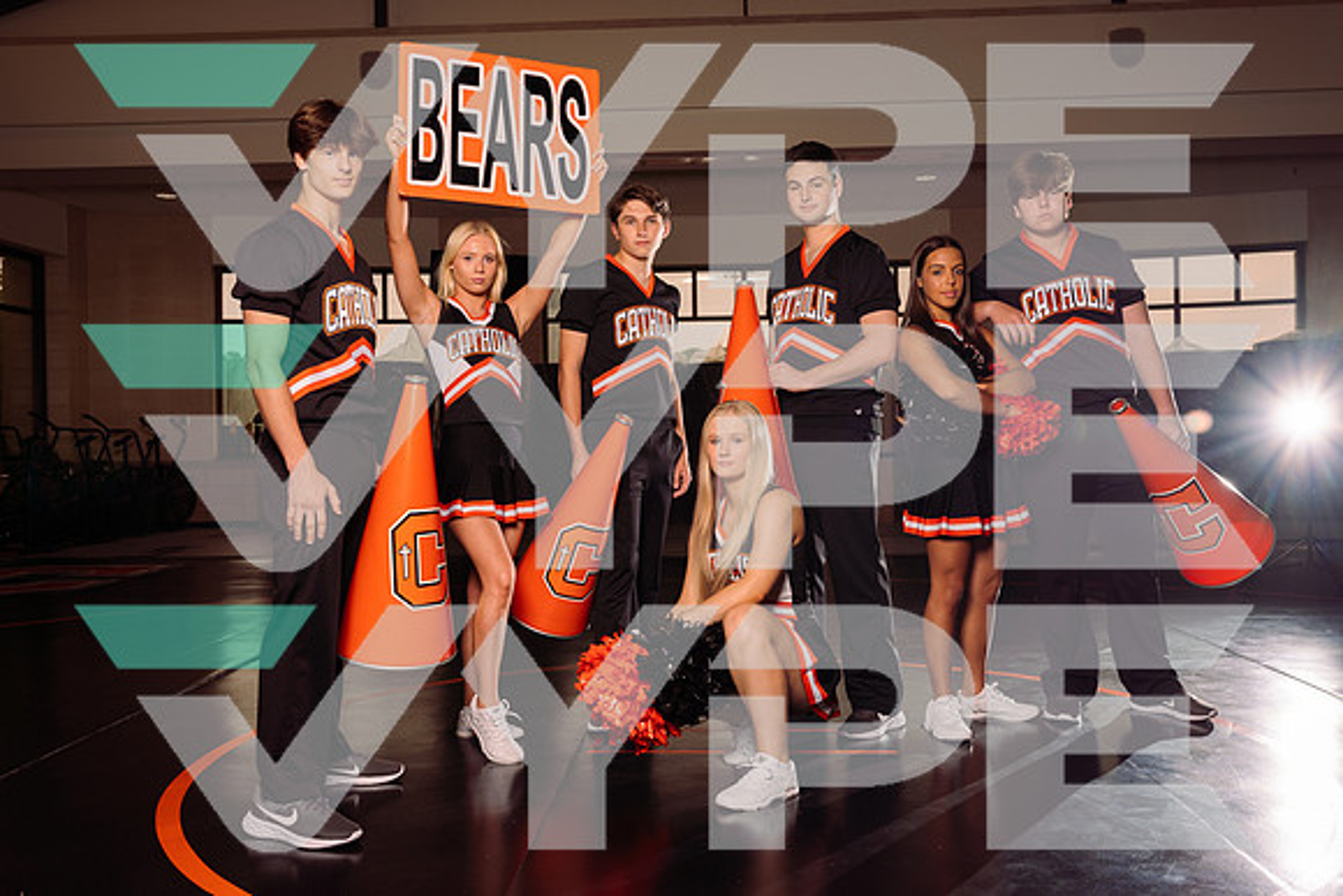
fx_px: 1231
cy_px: 448
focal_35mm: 33
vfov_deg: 40.0
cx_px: 672
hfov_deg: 57.2
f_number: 7.1
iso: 100
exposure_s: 1/200
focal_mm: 33
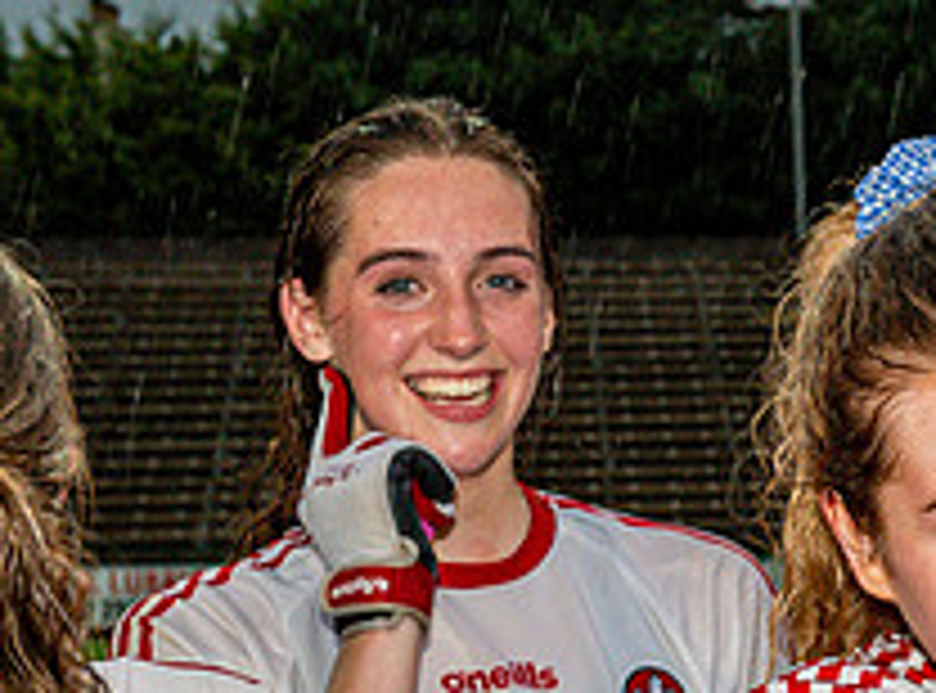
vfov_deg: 8.5
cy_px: 685
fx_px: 4629
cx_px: 1552
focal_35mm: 172
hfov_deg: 11.0
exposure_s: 1/200
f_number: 5
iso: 1600
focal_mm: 50
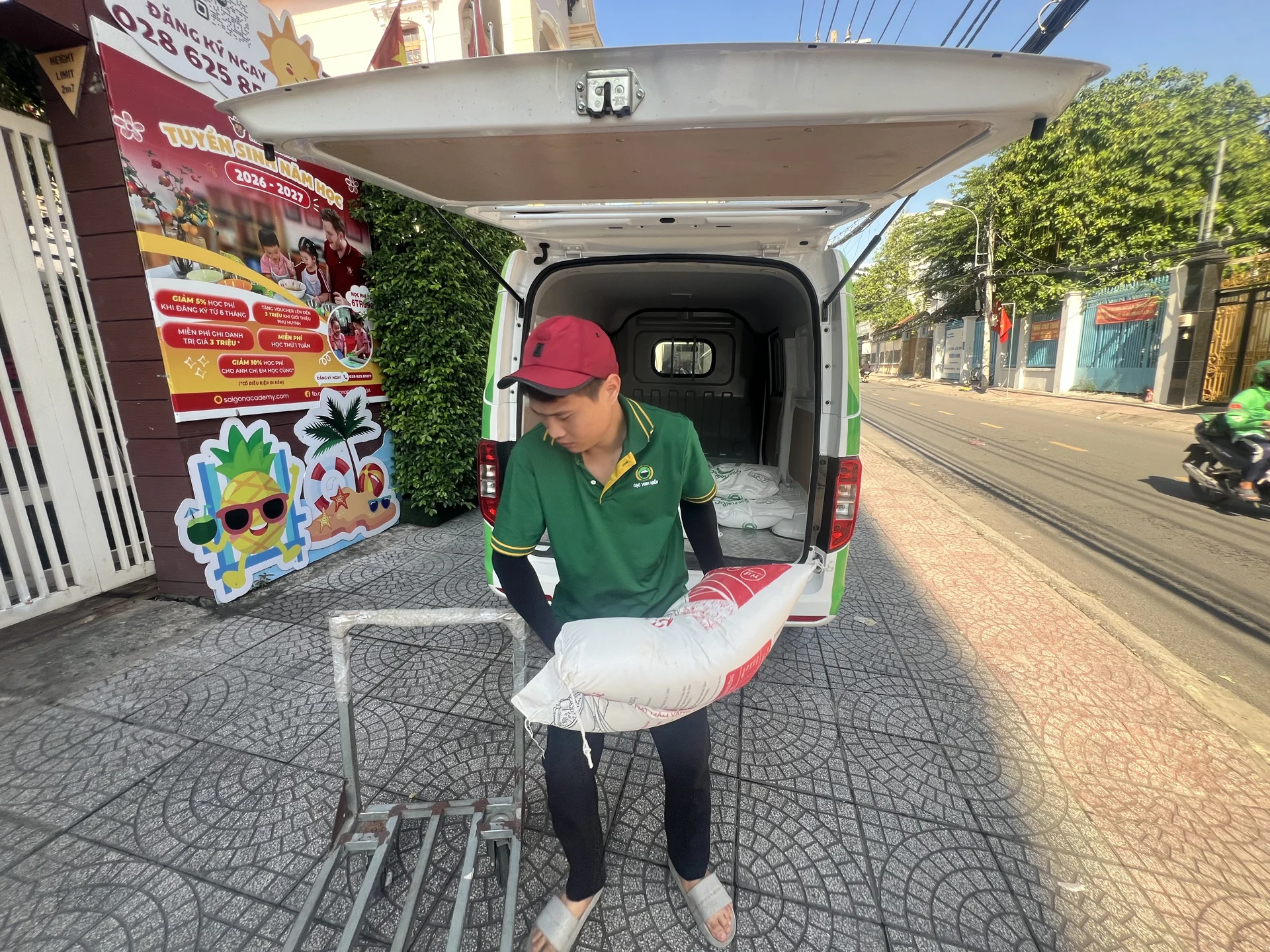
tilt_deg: -11.1
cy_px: 476
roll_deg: +2.5
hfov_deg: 106.2
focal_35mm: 13
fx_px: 477
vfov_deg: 89.9
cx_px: 635
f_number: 1.8
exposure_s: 1/102
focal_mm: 1.57
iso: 32
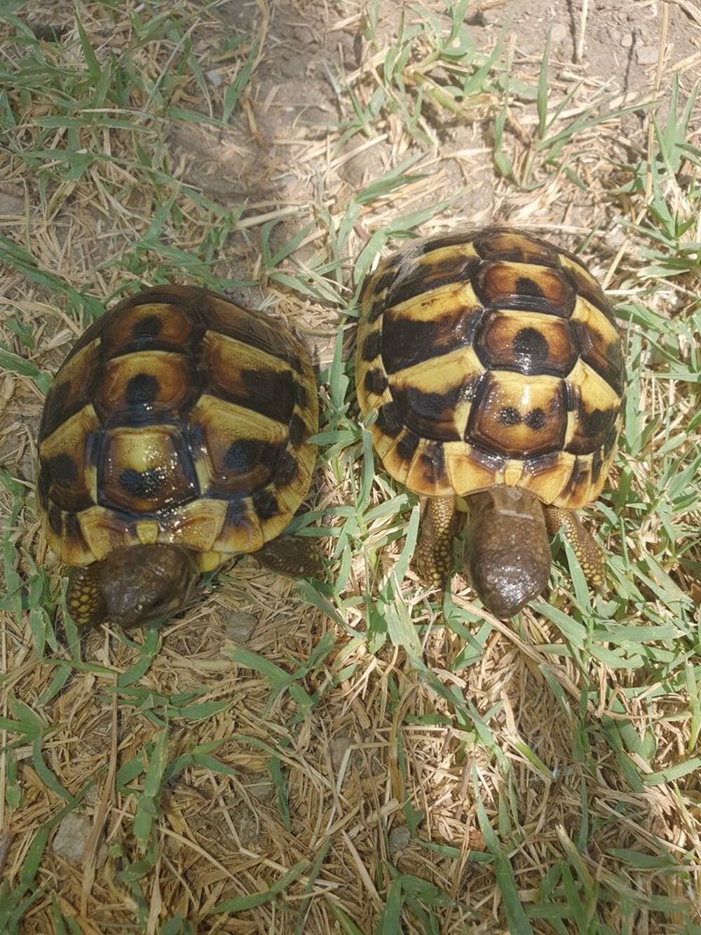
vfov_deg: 67.3
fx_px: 702
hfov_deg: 53.1
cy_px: 468
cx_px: 350
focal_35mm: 26
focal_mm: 4.32
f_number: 2.4
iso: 50
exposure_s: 1/1093
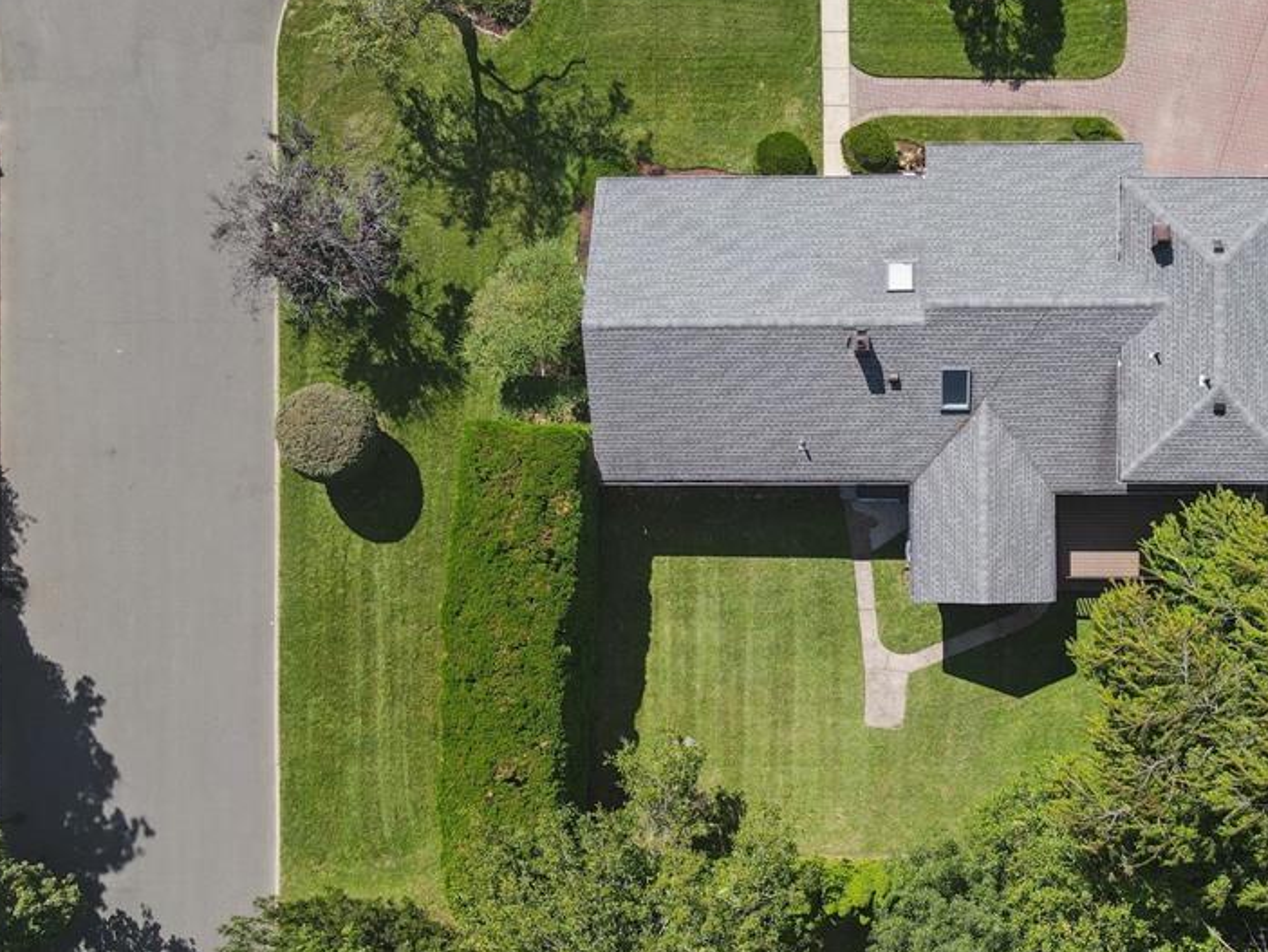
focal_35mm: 35
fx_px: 1283
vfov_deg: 40.7
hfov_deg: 51.1
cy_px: 526
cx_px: 898
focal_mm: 4.5
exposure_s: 1/320
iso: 100
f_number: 2.8
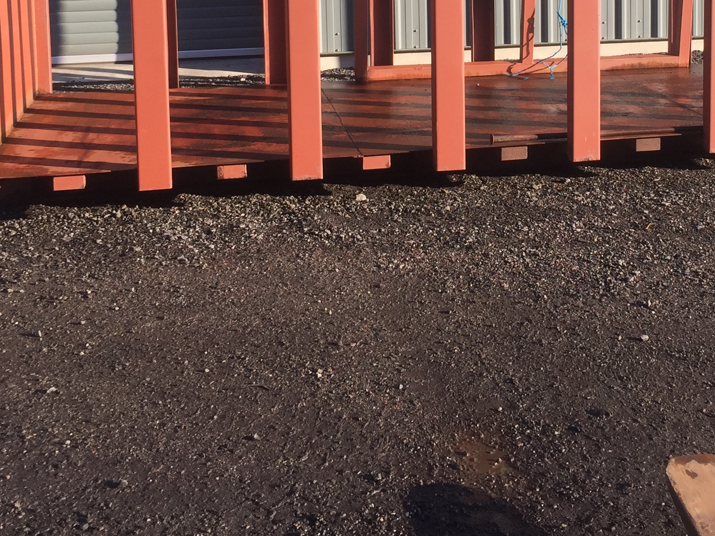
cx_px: 492
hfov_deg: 32.9
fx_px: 1198
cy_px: 9
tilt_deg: -6.7
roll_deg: +0.8
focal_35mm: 58
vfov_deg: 24.2
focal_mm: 4.15
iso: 32
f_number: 2.2
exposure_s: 1/520
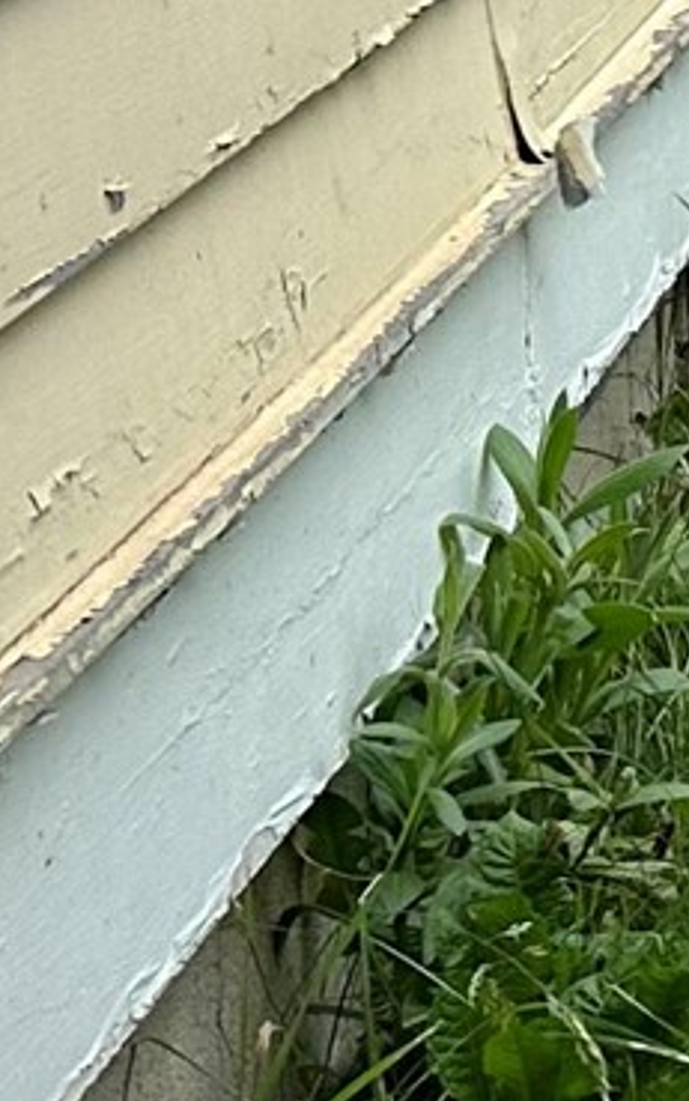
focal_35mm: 141
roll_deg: +0.8
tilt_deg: -4.5
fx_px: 4231
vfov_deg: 14.1
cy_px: -407
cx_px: 2643
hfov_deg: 7.2
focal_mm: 6.86
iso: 80
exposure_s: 1/2967
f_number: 1.78
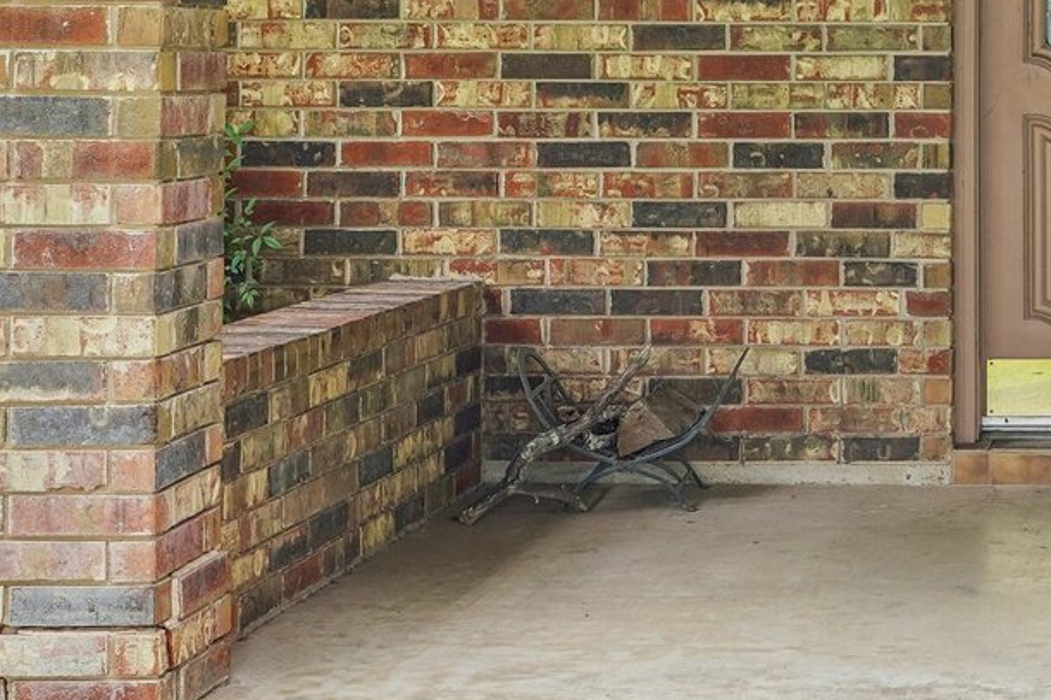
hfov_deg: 20.5
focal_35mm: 93
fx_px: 2714
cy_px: 45
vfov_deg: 14.5
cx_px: 1261
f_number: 8
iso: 160
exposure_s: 1/40
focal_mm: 35
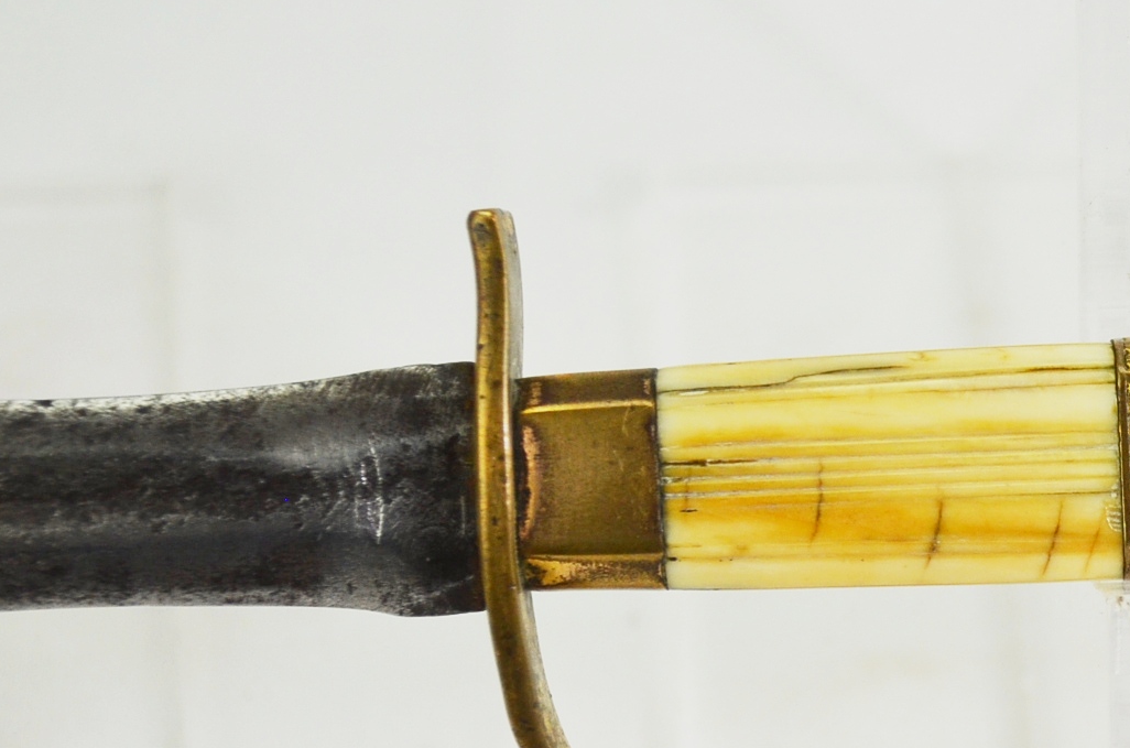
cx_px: 1197
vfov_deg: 6.5
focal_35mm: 209
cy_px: 581
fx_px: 6545
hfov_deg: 9.8
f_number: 5
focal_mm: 58
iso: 400
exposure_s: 1/400
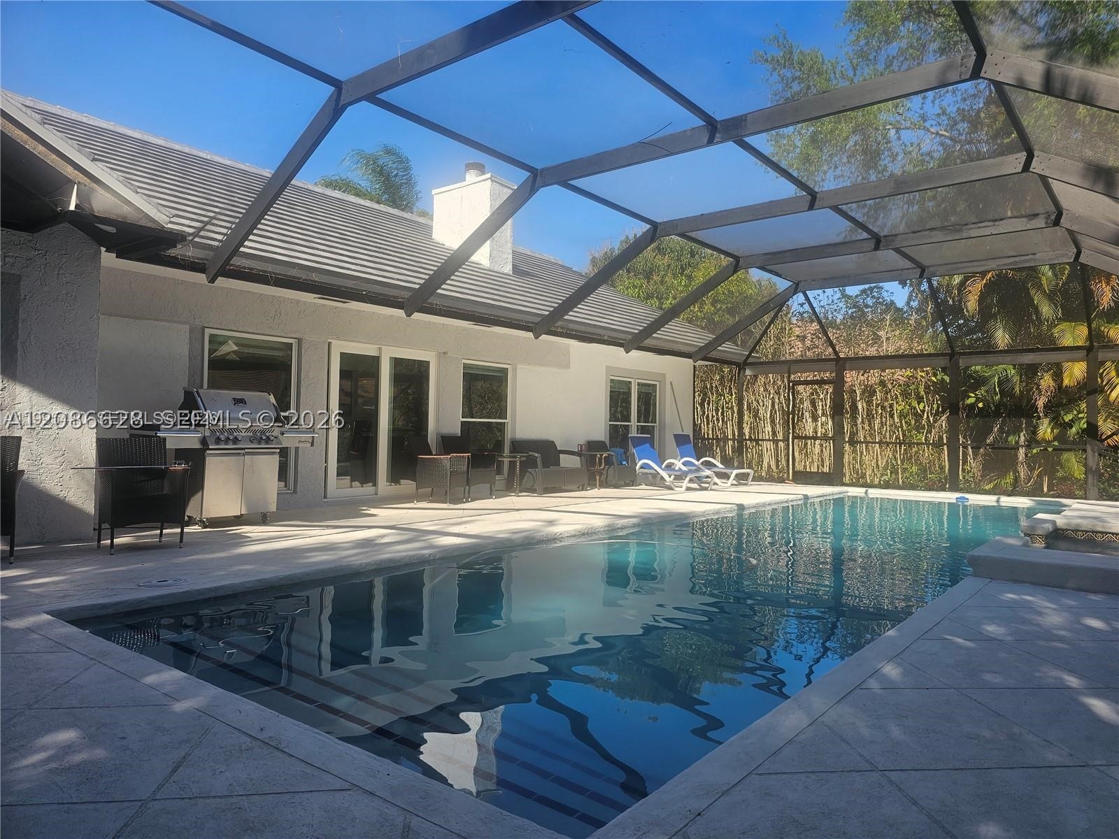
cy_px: 420
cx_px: 560
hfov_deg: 73.9
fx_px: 744
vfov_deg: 58.9
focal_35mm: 23
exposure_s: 1/276
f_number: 1.7
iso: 10
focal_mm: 6.3
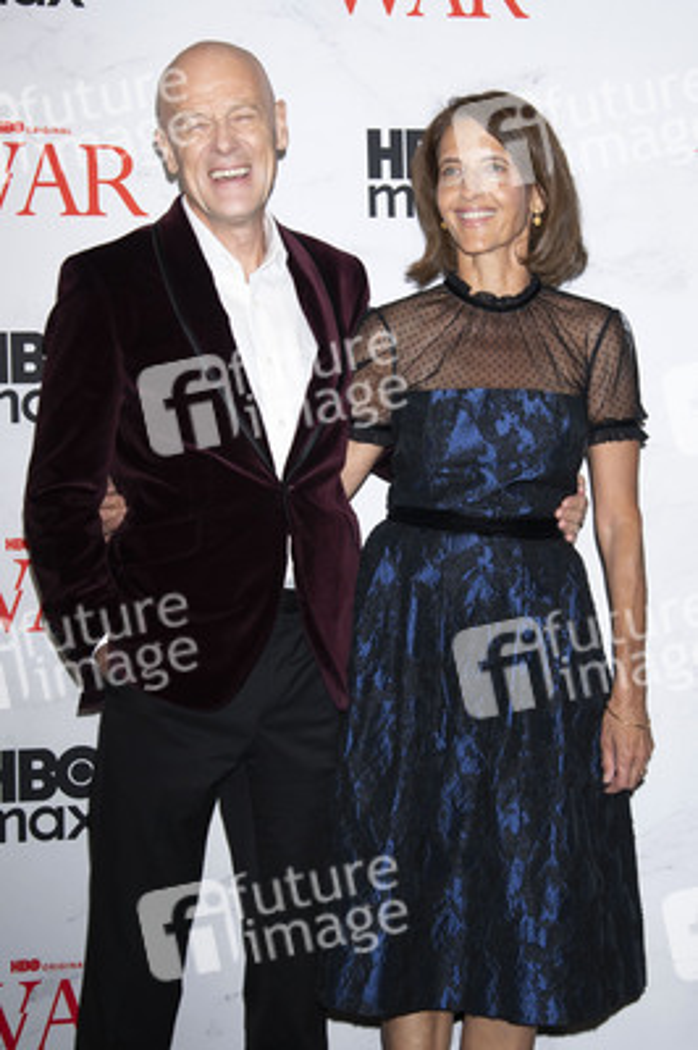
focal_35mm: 46
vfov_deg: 42.8
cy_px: 525
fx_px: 1340
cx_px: 349
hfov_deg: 29.2
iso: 640
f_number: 5.6
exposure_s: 1/200
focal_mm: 46
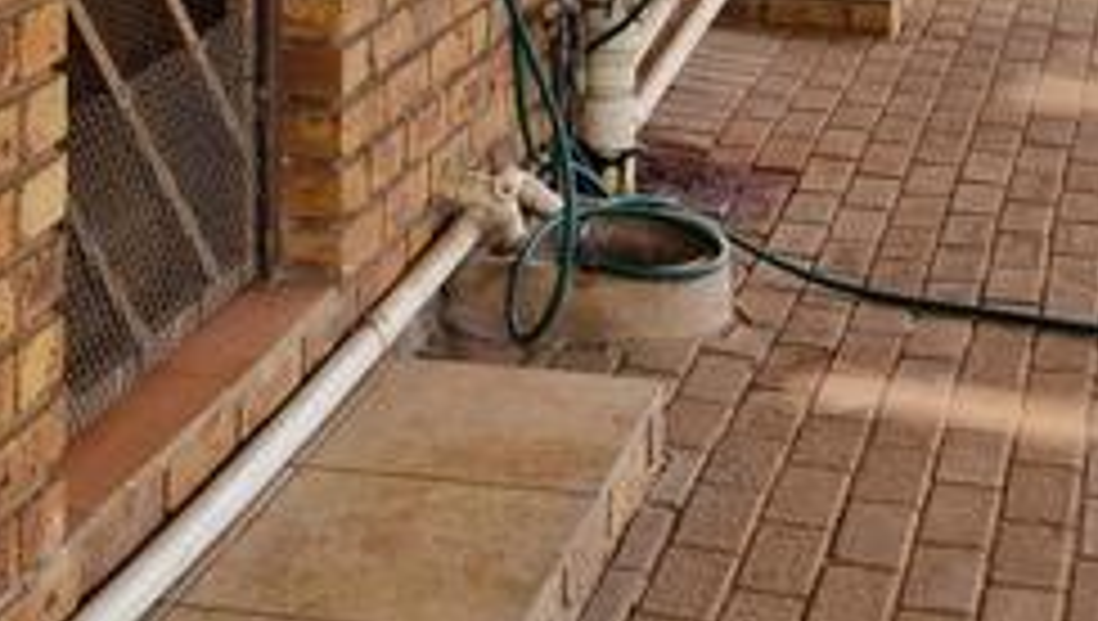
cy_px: -472
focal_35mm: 82
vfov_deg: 13.4
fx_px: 2391
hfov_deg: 25.9
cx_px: 612
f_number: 1.8
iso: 50
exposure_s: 1/289
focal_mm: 5.54
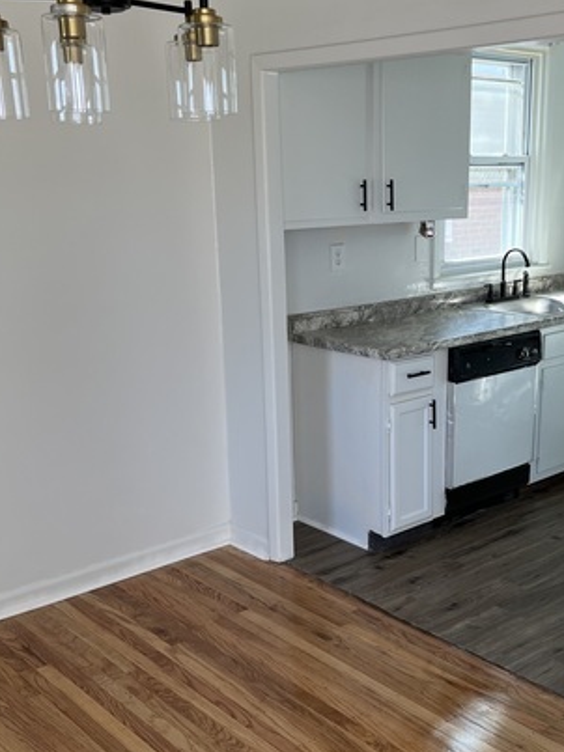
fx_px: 935
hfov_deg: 33.4
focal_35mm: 43
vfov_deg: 43.8
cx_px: 364
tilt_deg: -13.0
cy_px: 398
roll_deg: +1.0
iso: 50
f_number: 1.6
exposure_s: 1/120
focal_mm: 5.1
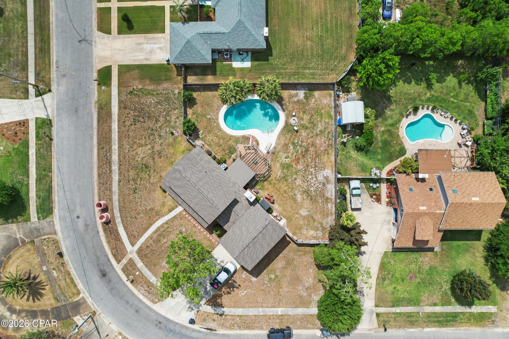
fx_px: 311
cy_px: 170
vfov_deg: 57.2
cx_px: 254
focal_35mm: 22
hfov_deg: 78.6
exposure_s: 1/1250
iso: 100
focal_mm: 8.38
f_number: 2.8
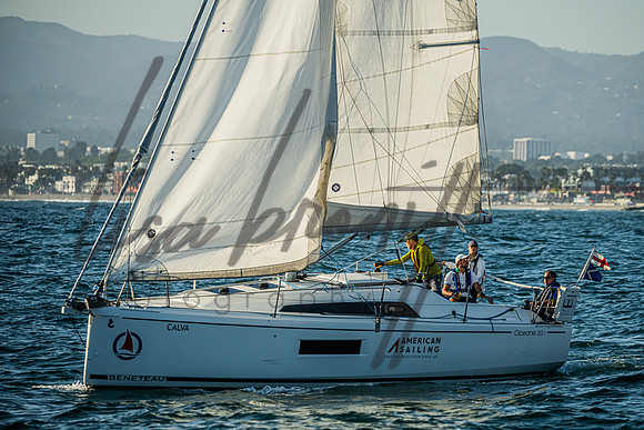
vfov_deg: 4.9
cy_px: 226
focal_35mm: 281
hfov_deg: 7.3
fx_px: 5028
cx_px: 363
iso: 400
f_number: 5.6
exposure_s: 1/5000
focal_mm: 240
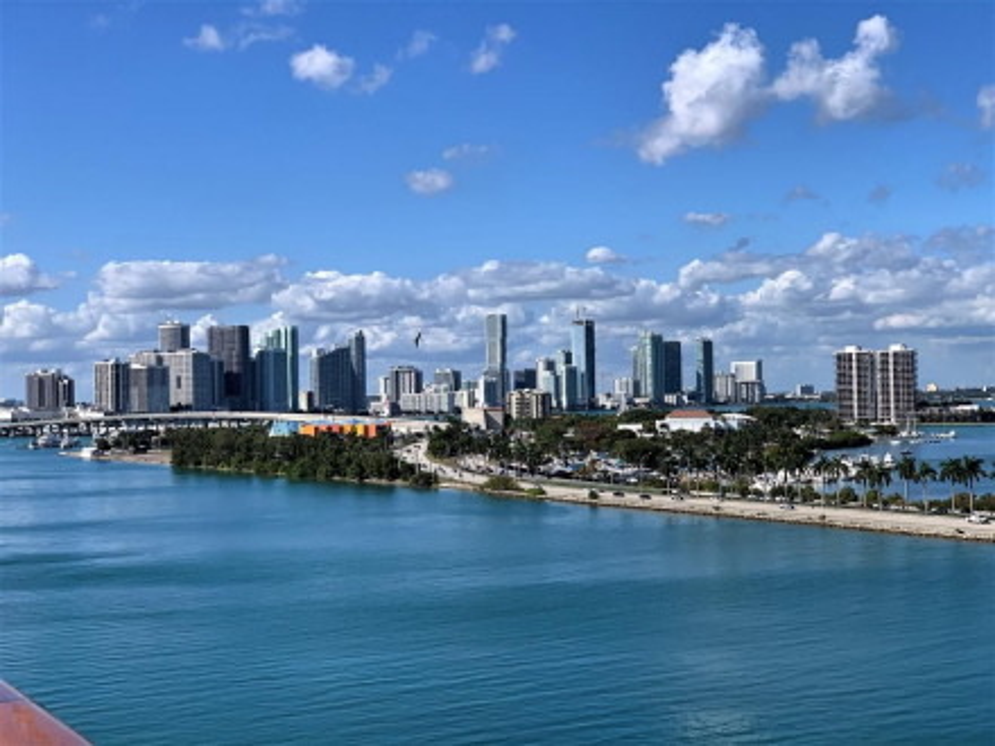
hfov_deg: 36.8
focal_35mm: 52
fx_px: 1495
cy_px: 373
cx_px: 498
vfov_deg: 28.0
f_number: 2.4
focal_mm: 6
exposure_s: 1/1497
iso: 16
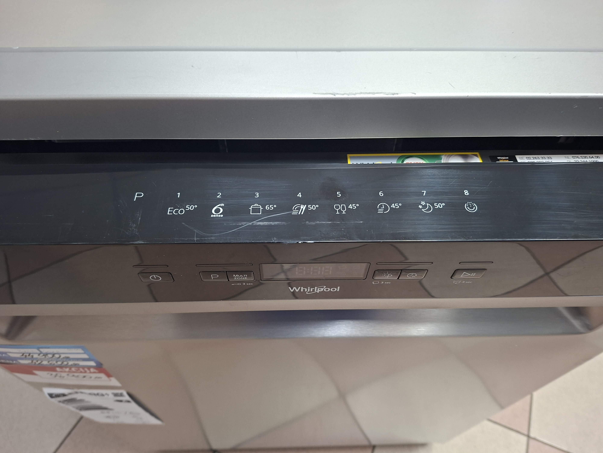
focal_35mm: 23
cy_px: 226
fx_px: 401
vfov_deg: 58.9
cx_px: 302
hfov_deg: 73.9
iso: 250
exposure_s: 1/33
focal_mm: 5.54
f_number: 1.8
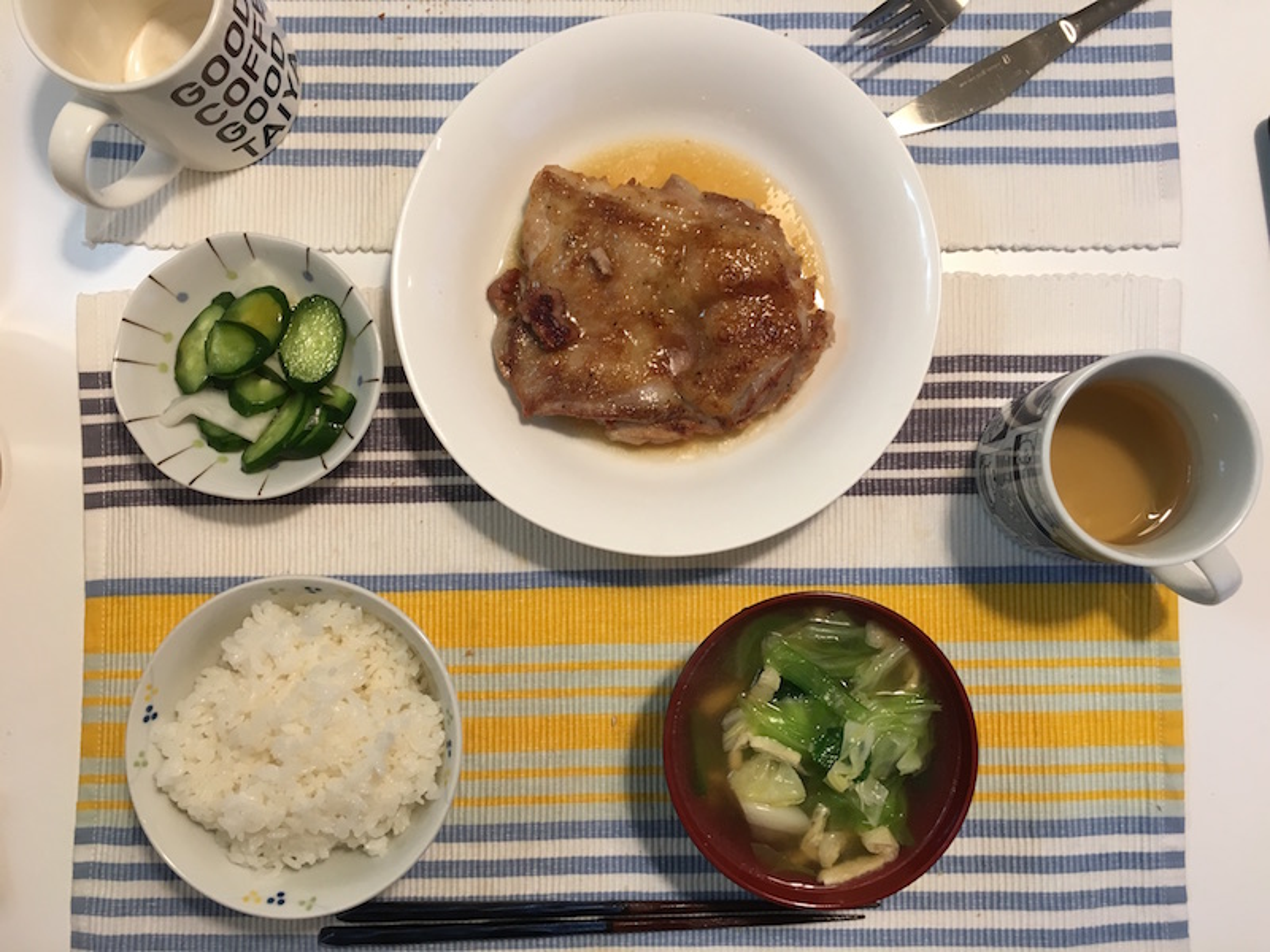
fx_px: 1064
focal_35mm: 29
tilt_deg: -88.2
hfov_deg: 61.7
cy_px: 476
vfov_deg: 48.2
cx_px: 635
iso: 100
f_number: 2.2
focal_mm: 4.15
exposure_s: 1/33
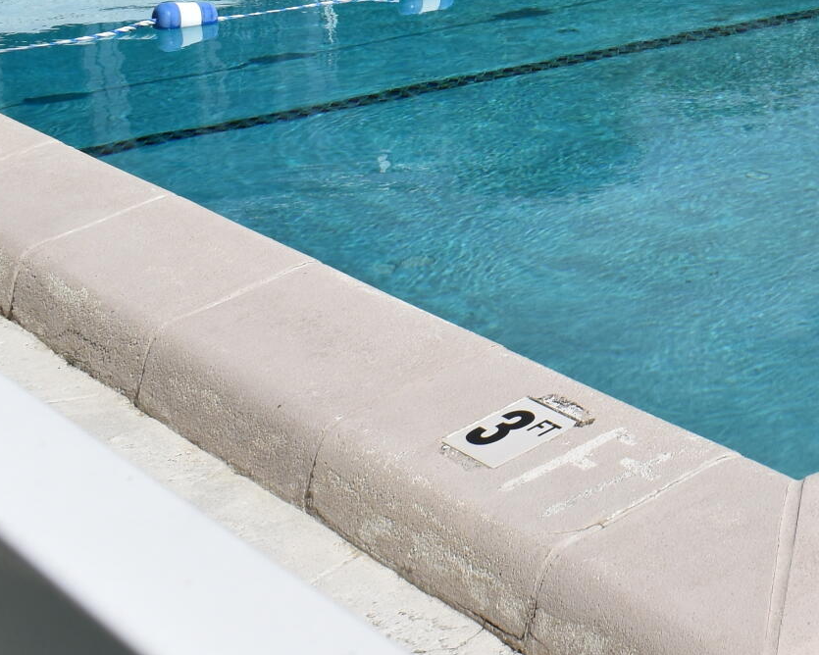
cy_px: -34
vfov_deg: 16.5
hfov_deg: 19.5
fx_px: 2206
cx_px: 1050
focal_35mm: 91
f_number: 10
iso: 100
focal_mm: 18
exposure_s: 1/400
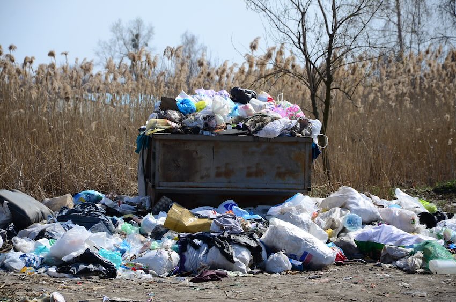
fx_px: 1991
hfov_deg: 13.1
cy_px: 151
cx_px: 228
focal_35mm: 158
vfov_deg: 8.7
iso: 160
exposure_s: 1/640
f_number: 6.3
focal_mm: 105
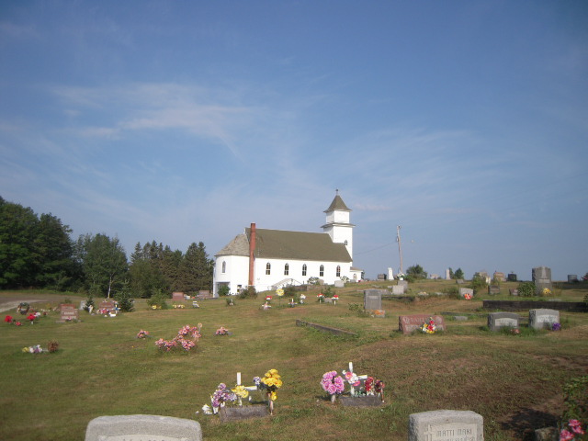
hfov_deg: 63.4
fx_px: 476
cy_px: 220
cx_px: 294
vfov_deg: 49.7
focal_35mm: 28
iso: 100
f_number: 5.4
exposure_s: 1/500
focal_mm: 5
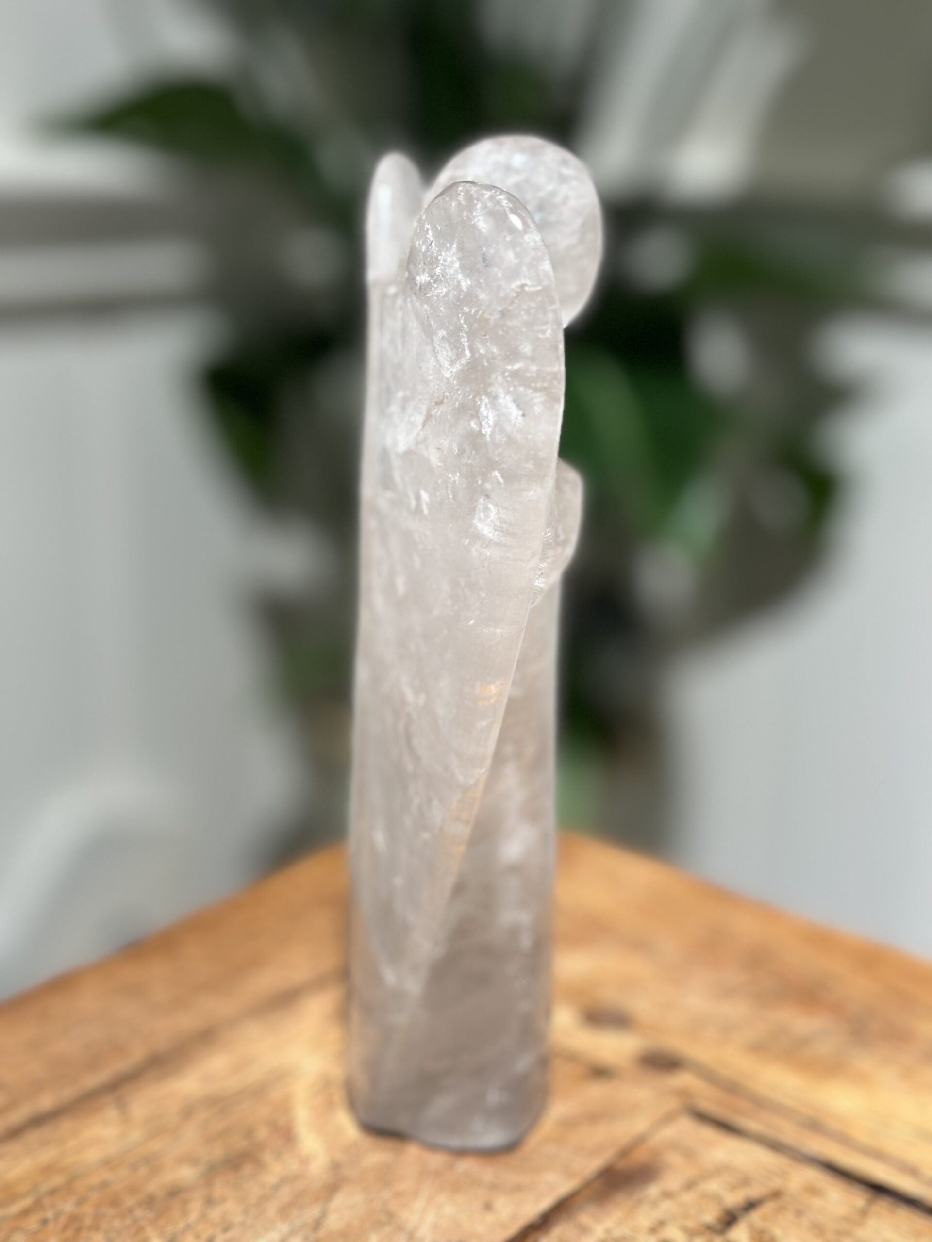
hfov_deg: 30.3
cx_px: 466
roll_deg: -3.4
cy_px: 621
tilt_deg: -16.3
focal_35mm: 48
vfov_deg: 39.7
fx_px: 1723
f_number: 1.78
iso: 125
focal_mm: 6.86
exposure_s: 1/100
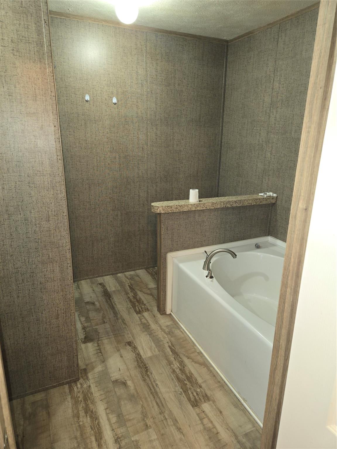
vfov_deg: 73.9
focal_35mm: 23
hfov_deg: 58.9
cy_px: 224
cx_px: 168
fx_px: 299
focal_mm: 5.4
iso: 100
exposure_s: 1/24
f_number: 1.8
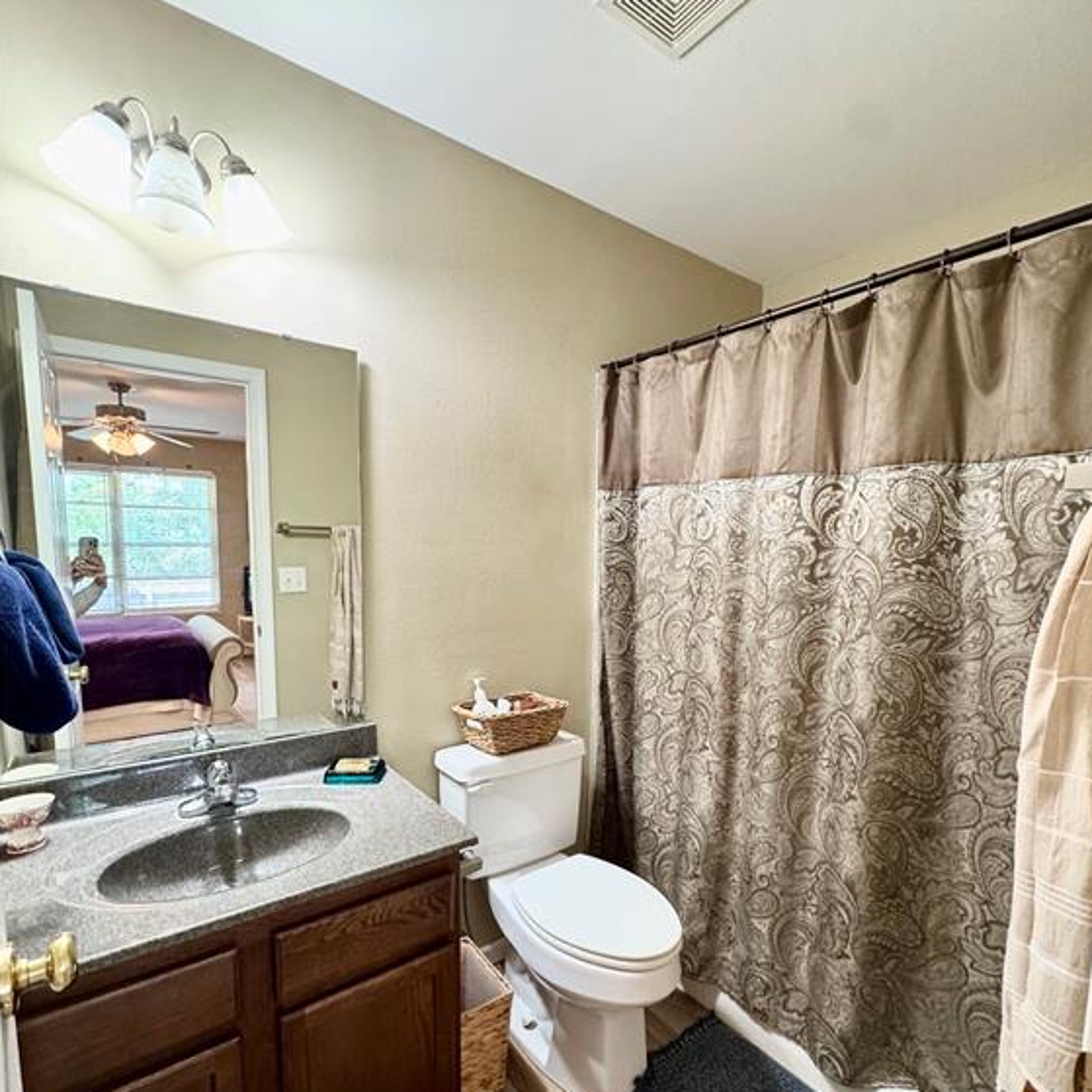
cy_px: 619
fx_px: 607
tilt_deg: -7.6
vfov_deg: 83.5
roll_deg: -0.9
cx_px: 559
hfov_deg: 84.0
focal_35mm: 17
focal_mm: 2.22
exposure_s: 1/60
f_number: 2.2
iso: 400
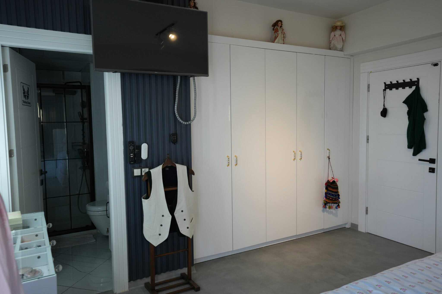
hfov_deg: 65.5
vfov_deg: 46.4
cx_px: 221
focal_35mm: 28
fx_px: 344
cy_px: 147
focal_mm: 28
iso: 640
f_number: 4
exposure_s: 1/160
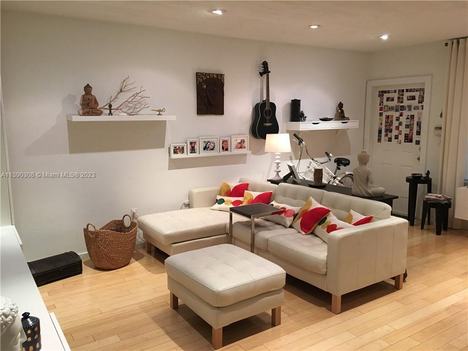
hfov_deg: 61.7
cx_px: 234
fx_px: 392
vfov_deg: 48.2
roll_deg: +0.7
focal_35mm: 29
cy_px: 176
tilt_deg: -8.2
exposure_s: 1/30
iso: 125
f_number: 2.2
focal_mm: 4.15
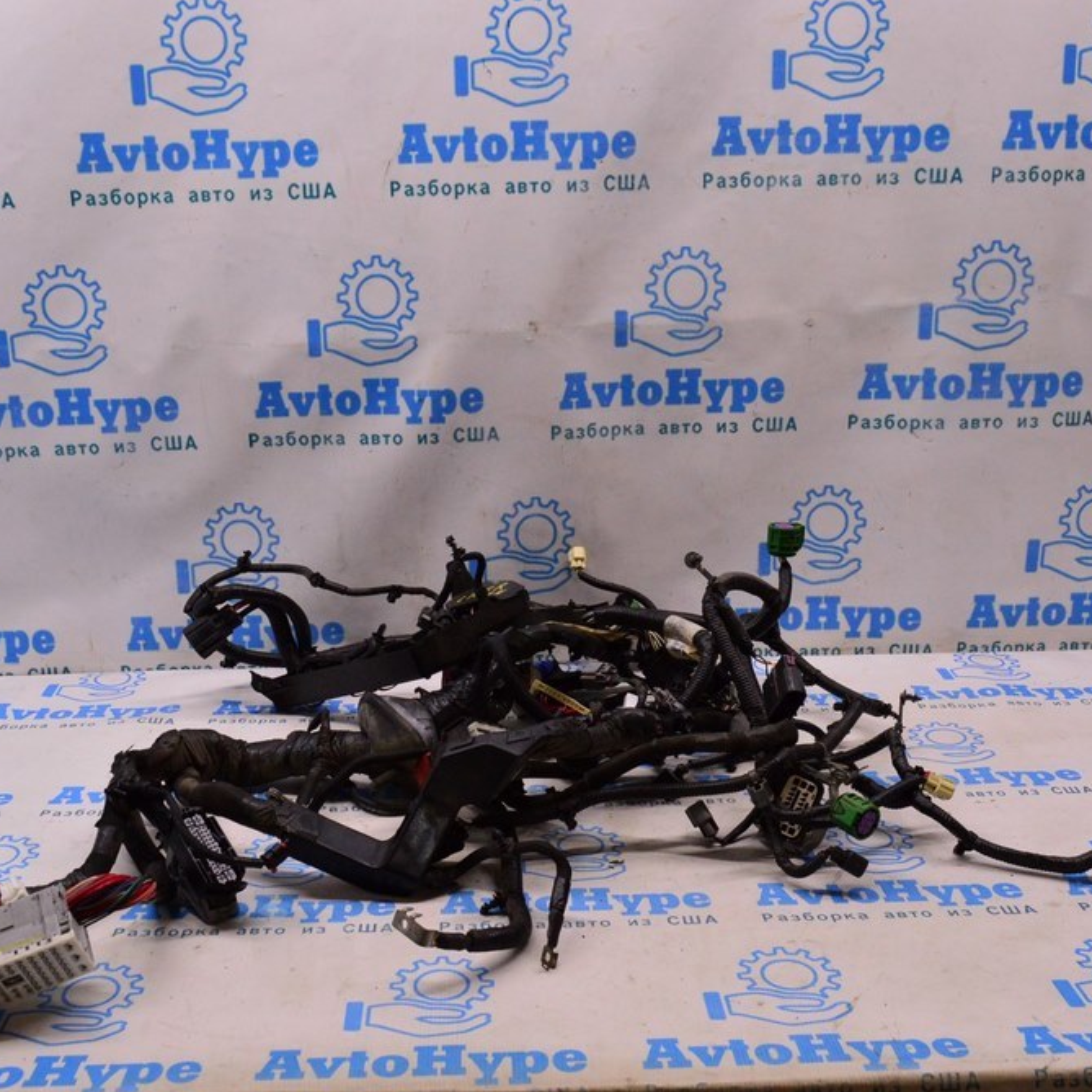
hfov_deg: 42.8
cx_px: 496
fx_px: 1392
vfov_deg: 42.8
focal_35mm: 39
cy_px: 554
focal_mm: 20
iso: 1600
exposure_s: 1/125
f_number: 8
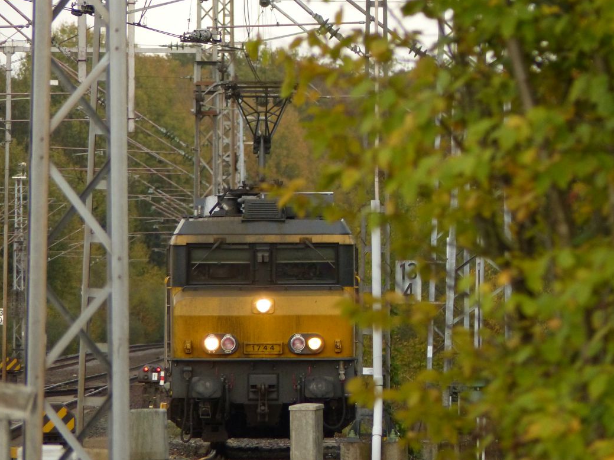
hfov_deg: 2.9
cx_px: 311
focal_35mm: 678
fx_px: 12025
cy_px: 252
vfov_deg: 2.2
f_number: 2.8
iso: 400
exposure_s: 1/400
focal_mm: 105.6
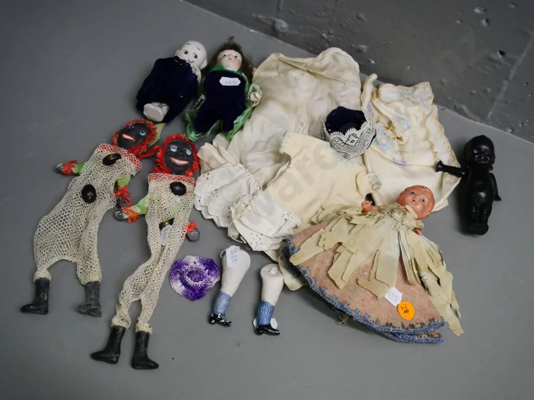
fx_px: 617
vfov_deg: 36.0
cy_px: 200
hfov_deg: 46.8
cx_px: 267
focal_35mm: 40
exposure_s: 1/320
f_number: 5
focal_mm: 20
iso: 3200
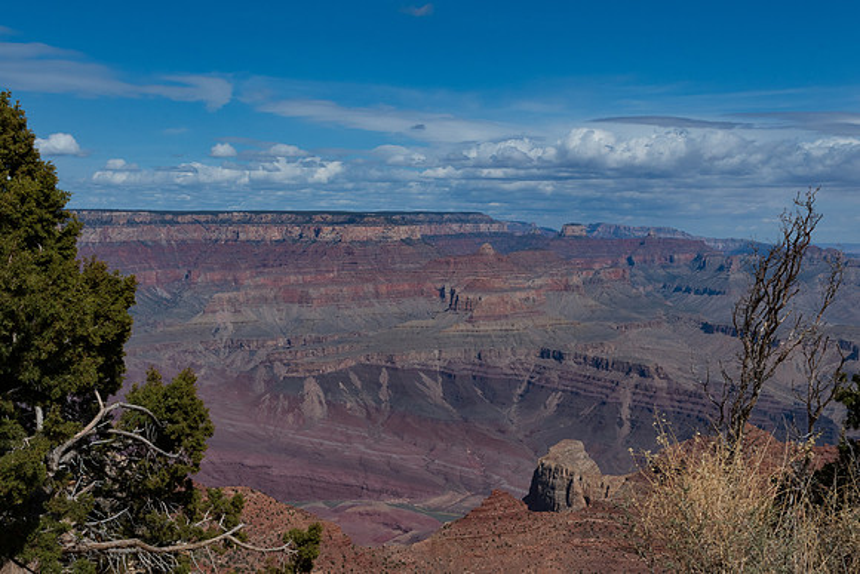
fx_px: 1150
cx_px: 472
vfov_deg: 27.8
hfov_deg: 41.0
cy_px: 384
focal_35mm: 48
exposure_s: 1/320
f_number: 16
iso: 160
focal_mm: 24
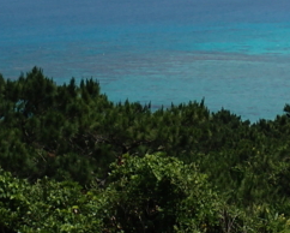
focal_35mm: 158
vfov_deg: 9.7
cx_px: 308
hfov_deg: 12.0
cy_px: 26
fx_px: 1357
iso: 100
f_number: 4.5
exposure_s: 1/1000
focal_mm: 8.99
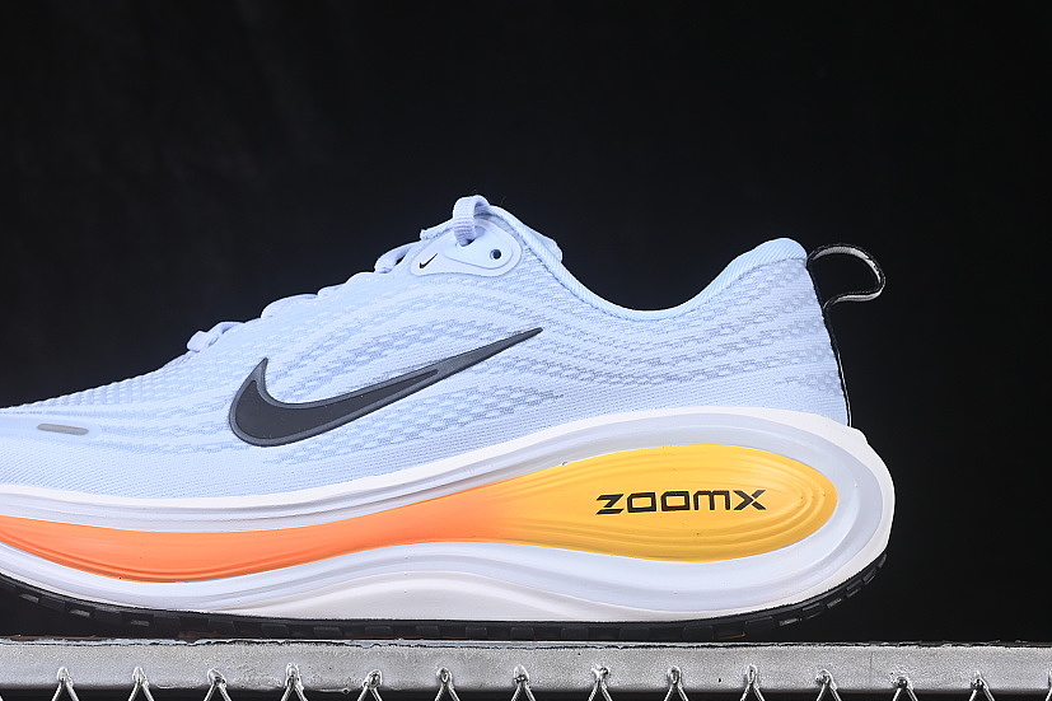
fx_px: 2863
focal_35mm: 98
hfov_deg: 20.8
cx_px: 399
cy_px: 355
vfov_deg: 14.0
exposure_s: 1/80
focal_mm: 50
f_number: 8
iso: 160
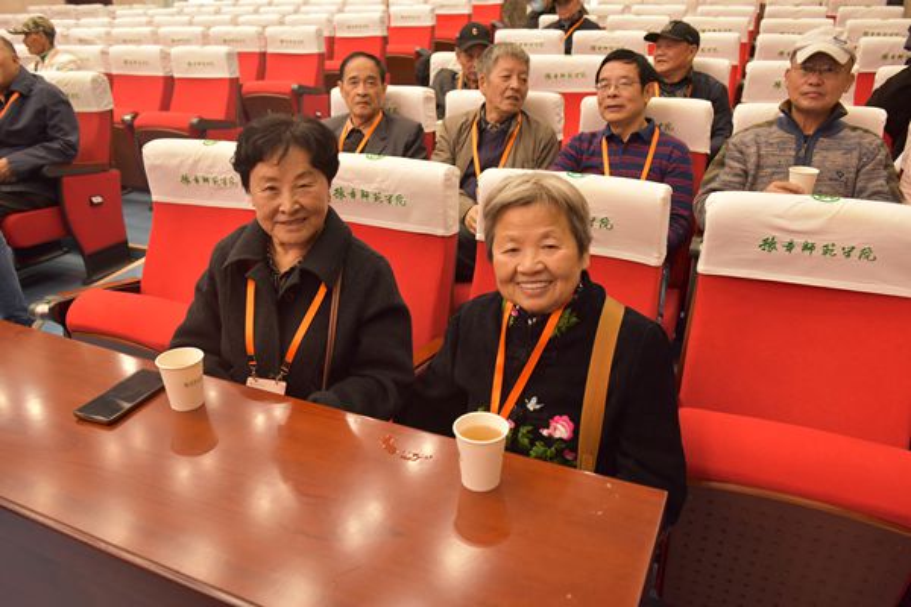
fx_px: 683
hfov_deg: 67.4
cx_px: 456
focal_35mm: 27
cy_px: 304
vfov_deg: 47.9
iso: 3200
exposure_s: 1/125
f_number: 4.8
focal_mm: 27
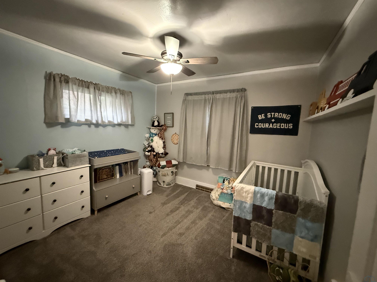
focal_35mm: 14
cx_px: 188
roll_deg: -3.1
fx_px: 152
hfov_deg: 102.1
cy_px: 141
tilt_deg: -6.0
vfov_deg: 85.7
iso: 1250
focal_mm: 2.22
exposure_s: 1/30
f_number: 2.2
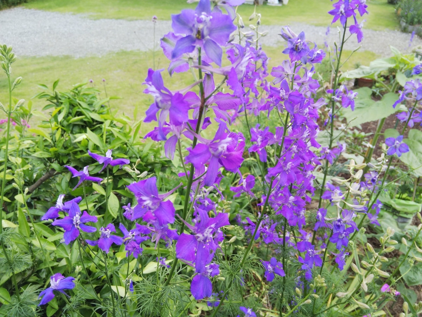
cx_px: 211
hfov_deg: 69.4
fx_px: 305
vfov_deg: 54.9
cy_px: 158
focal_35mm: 25
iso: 50
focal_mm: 3.4
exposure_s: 1/60
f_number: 2.2
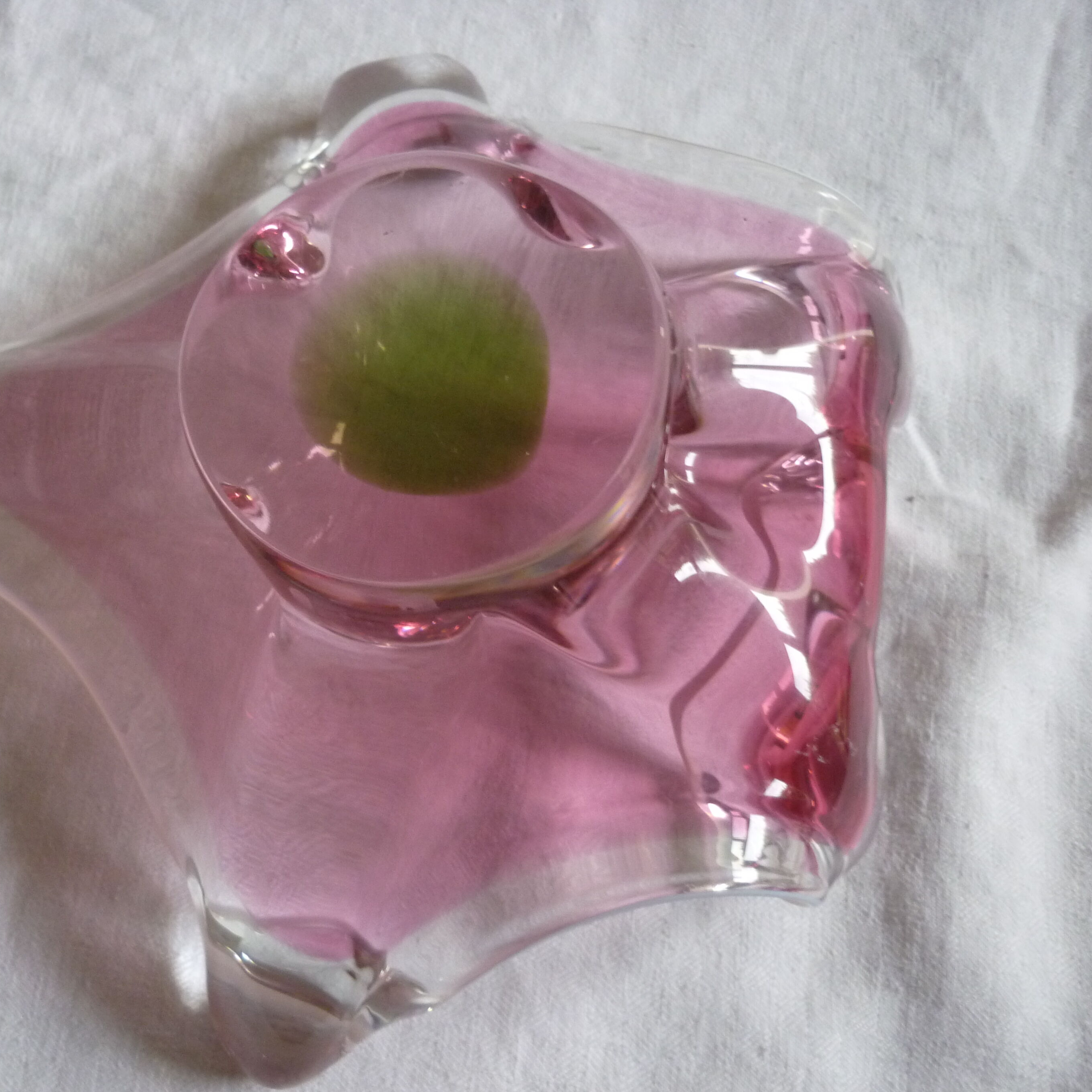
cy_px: 547
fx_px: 1392
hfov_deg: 42.3
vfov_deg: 42.8
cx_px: 366
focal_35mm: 39
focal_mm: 5.5
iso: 250
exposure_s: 1/30
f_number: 2.8
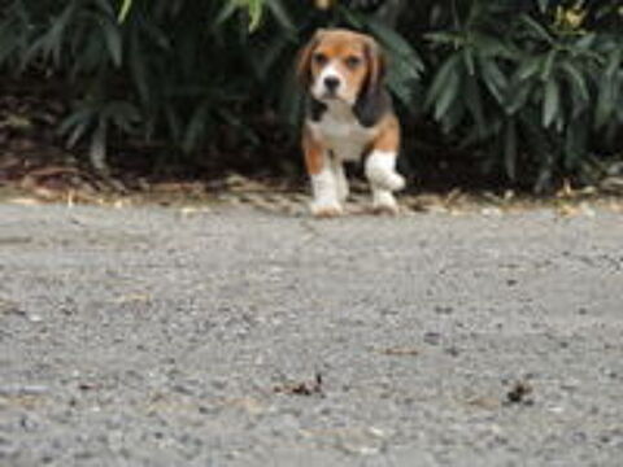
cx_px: 312
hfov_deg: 6.6
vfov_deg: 5.0
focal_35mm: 300
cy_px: 234
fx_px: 5399
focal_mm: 53.5
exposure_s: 1/200
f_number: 4.8
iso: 100
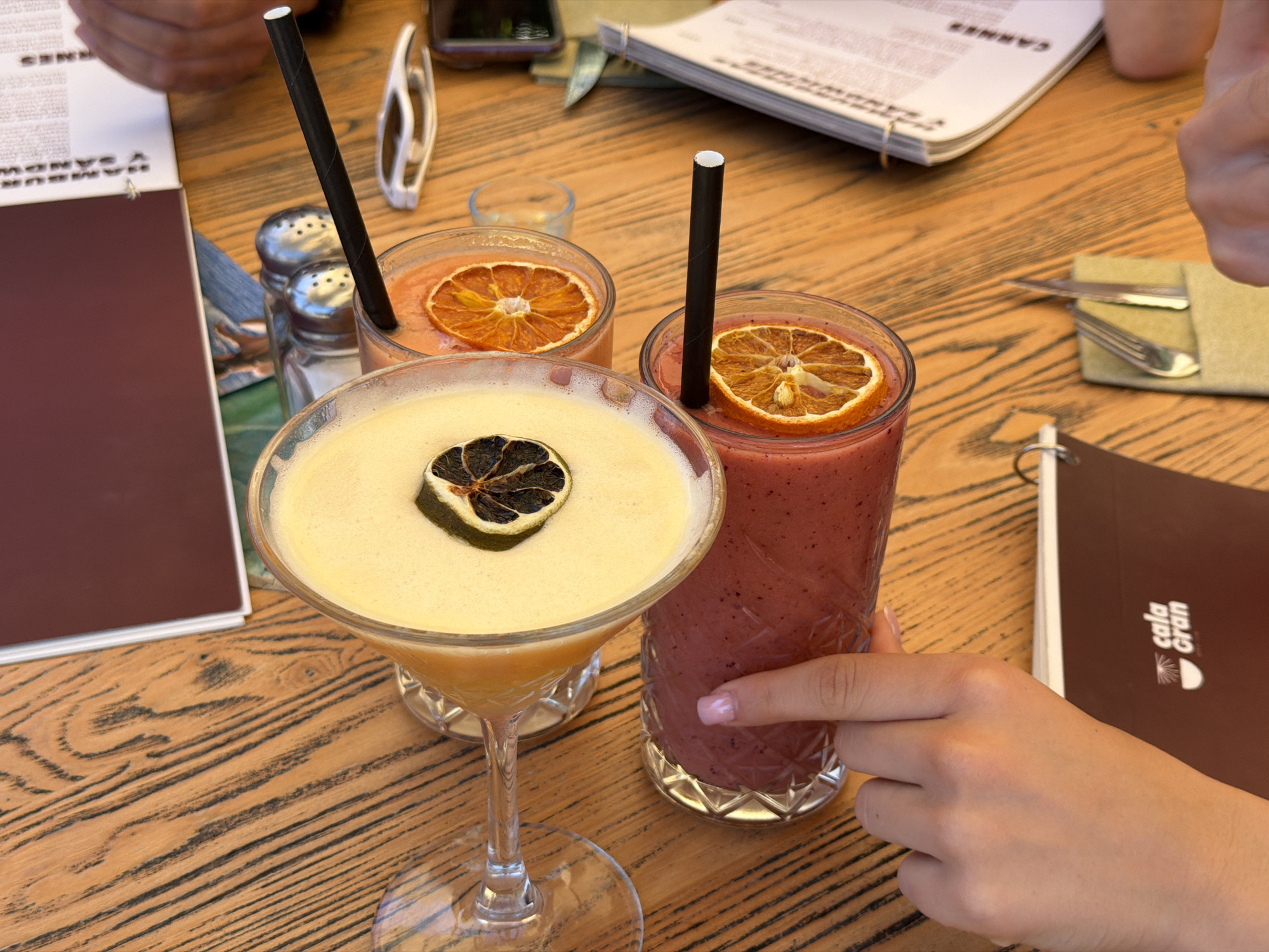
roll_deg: -1.0
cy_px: 476
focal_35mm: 48
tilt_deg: -37.0
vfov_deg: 30.3
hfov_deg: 39.7
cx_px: 634
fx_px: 1760
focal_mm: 6.76
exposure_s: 1/962
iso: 64
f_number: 1.78
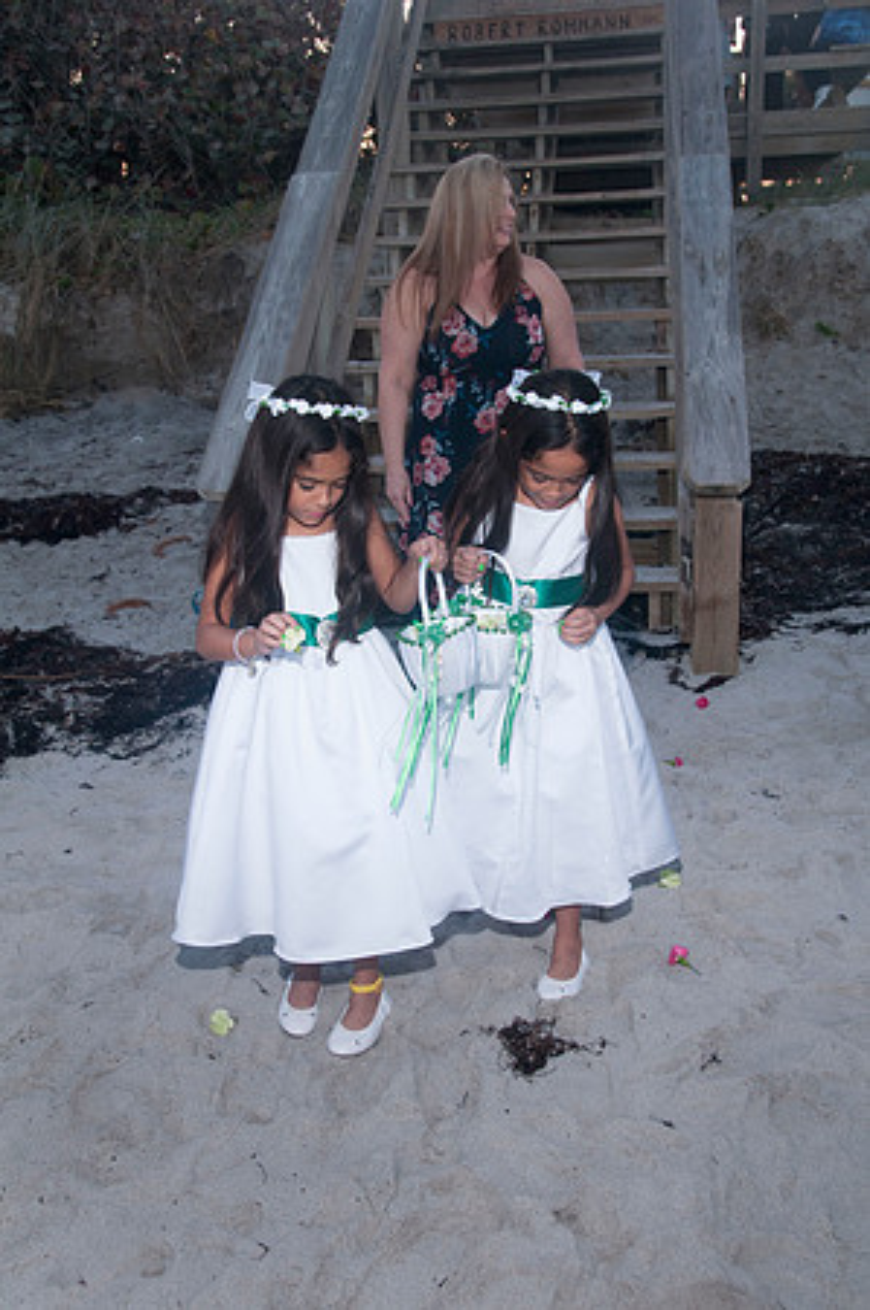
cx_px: 435
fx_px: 1308
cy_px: 655
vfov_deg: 53.2
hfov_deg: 36.8
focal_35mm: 36
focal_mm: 24
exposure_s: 1/250
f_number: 6.3
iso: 400
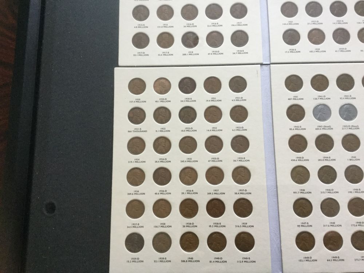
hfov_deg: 58.4
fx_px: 326
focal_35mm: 31
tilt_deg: -82.1
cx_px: 182
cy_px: 136
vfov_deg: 45.4
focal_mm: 3.3
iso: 160
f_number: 2.4
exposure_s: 1/30
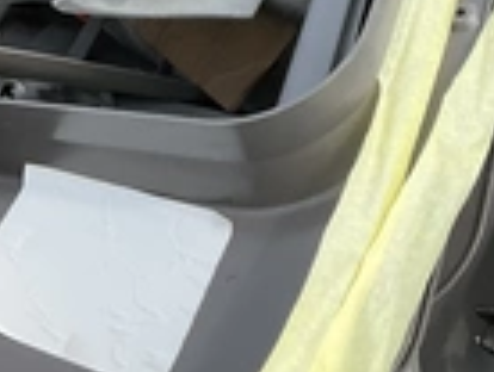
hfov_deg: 23.2
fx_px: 1201
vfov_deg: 16.6
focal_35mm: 84
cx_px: 268
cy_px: -118
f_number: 1.8
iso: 25
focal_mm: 3
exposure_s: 1/929
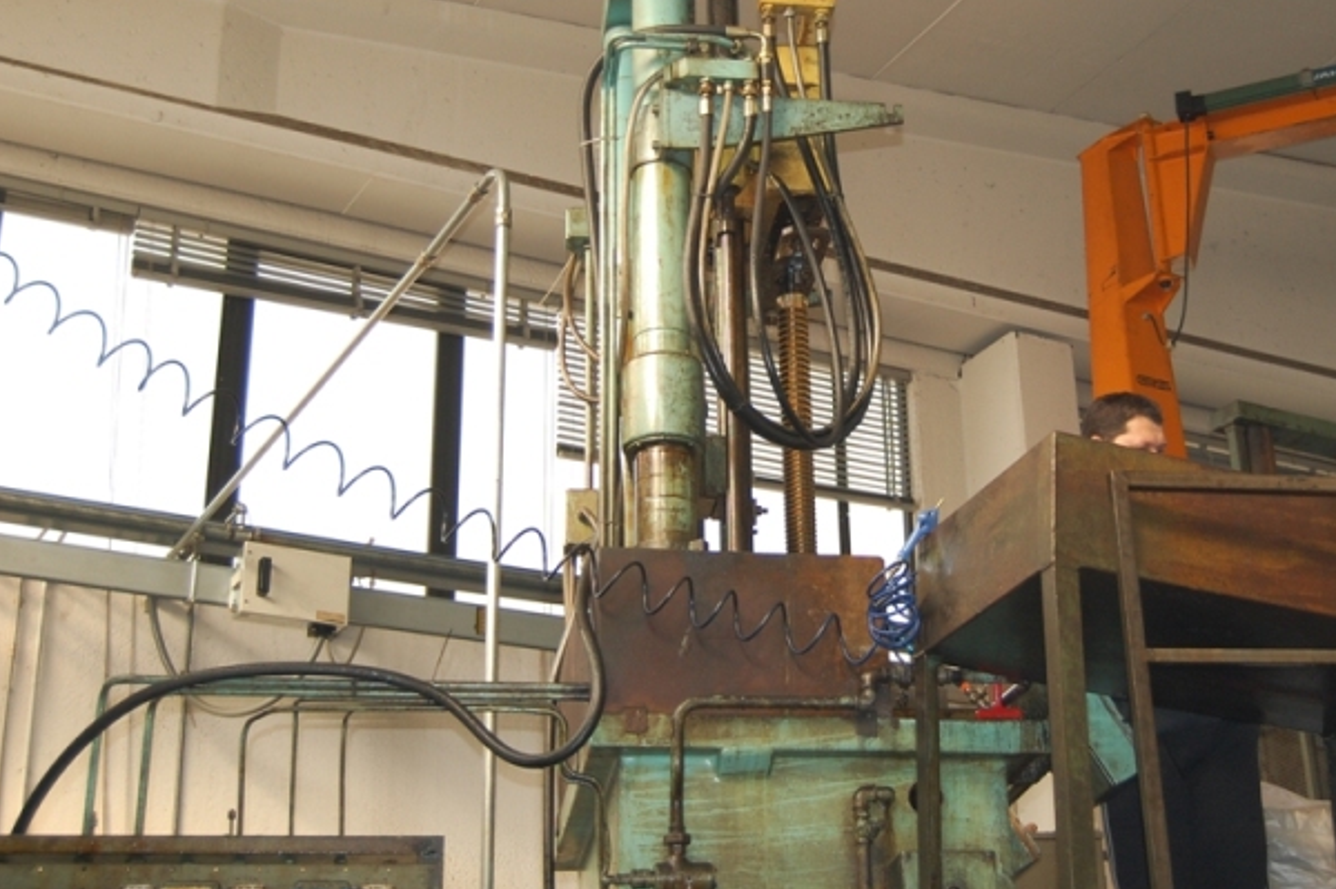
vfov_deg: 22.5
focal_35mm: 60
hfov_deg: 33.3
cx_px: 815
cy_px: 305
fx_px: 2225
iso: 400
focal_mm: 30
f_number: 4.2
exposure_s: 1/200
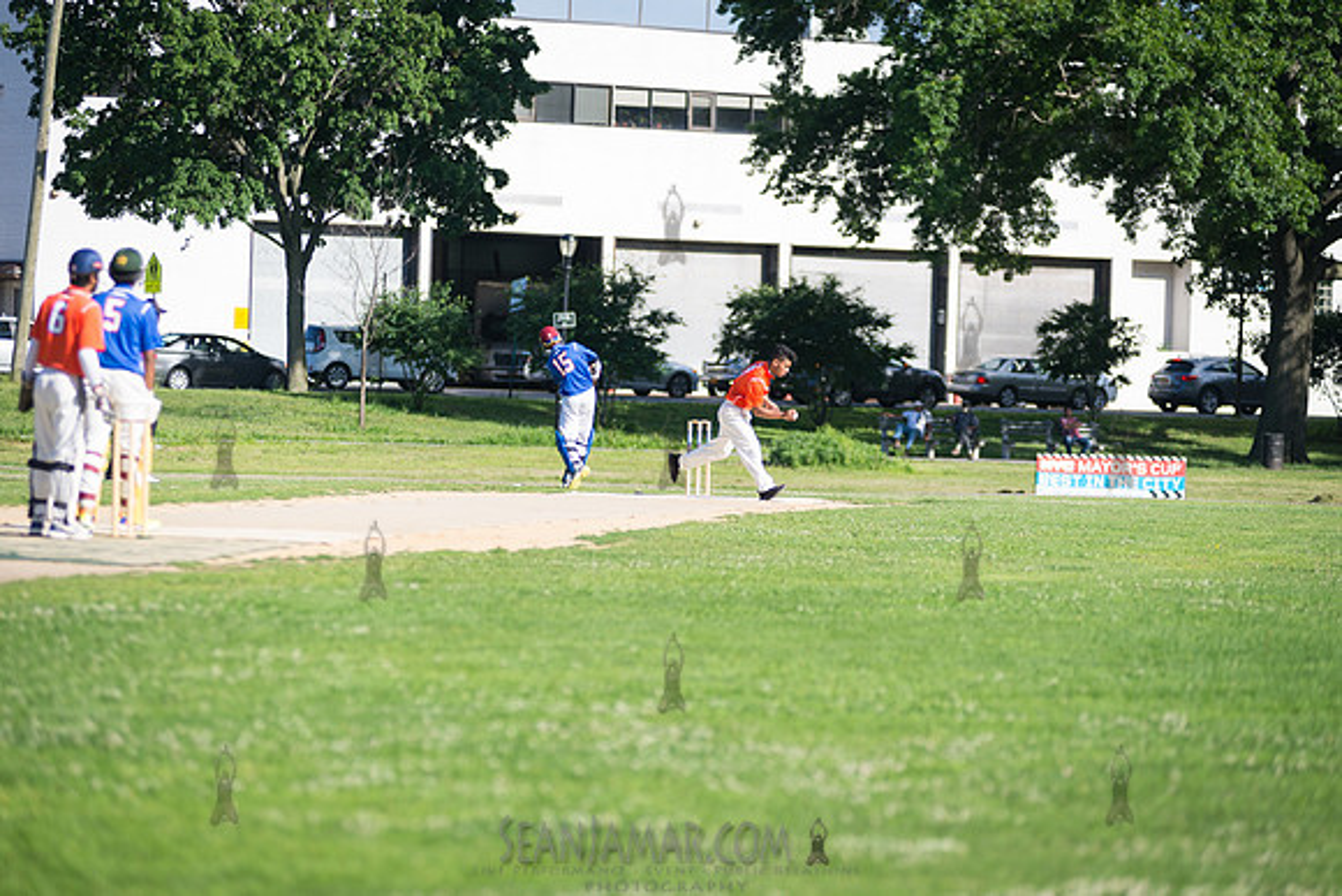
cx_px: 671
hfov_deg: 13.2
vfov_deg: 8.9
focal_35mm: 155
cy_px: 448
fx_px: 5779
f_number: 2.8
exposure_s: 1/2000
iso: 200
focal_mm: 155
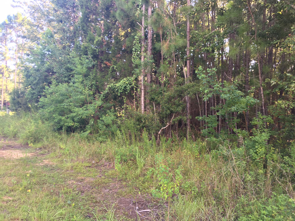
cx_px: 148
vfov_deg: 48.2
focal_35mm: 29
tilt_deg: -0.6
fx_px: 247
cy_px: 110
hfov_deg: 61.7
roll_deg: -1.9
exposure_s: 1/40
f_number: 2.2
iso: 32
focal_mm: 4.15
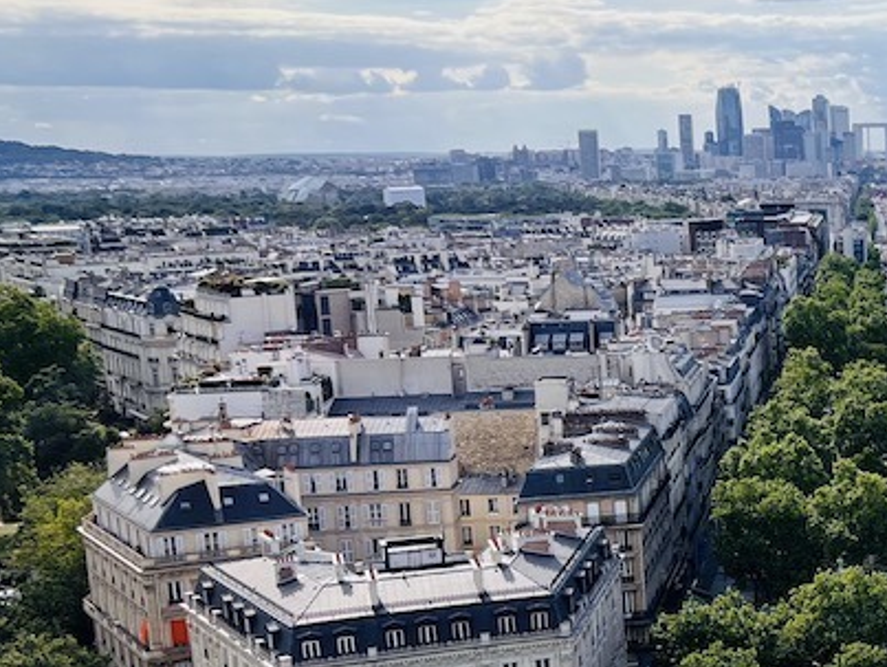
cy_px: 456
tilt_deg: -11.6
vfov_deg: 22.2
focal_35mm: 66
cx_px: 1004
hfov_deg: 26.7
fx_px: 1693
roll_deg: +2.3
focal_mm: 5.7
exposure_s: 1/6211
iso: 50
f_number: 1.5
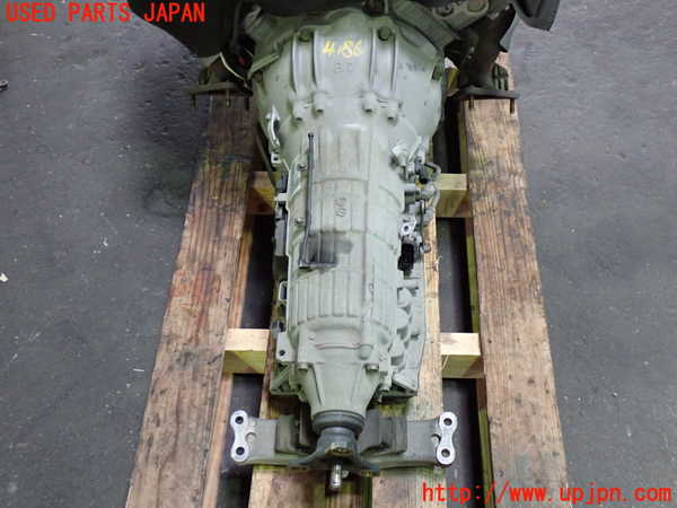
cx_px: 338
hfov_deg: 49.0
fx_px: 743
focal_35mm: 38
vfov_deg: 37.7
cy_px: 254
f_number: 2.7
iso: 500
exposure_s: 1/40
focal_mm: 6.83
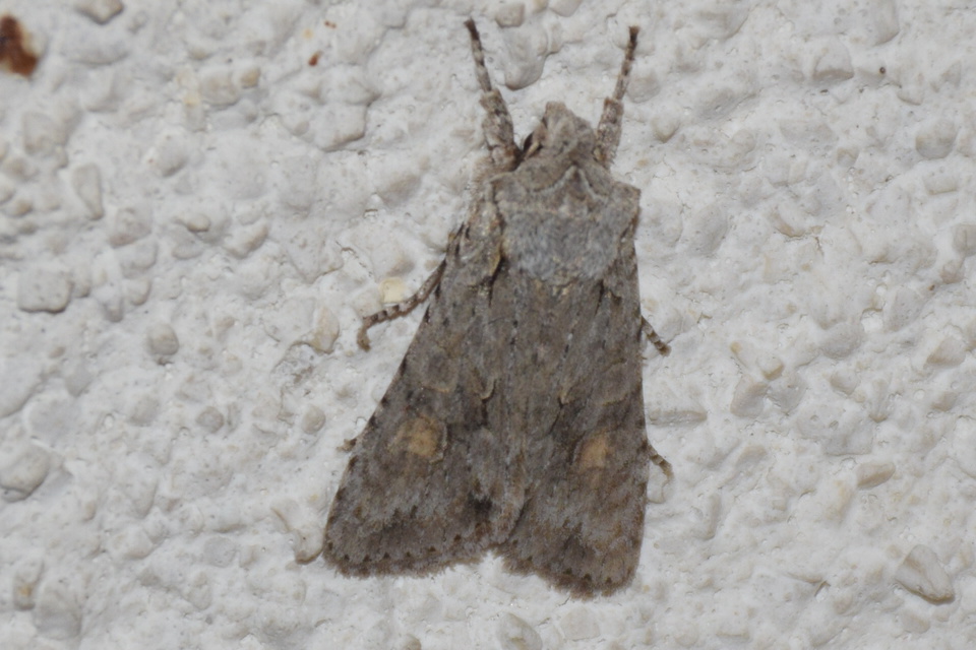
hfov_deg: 9.8
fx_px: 5693
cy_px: 325
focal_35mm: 210
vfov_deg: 6.5
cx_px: 488
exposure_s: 1/60
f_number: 5.6
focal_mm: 140
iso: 320
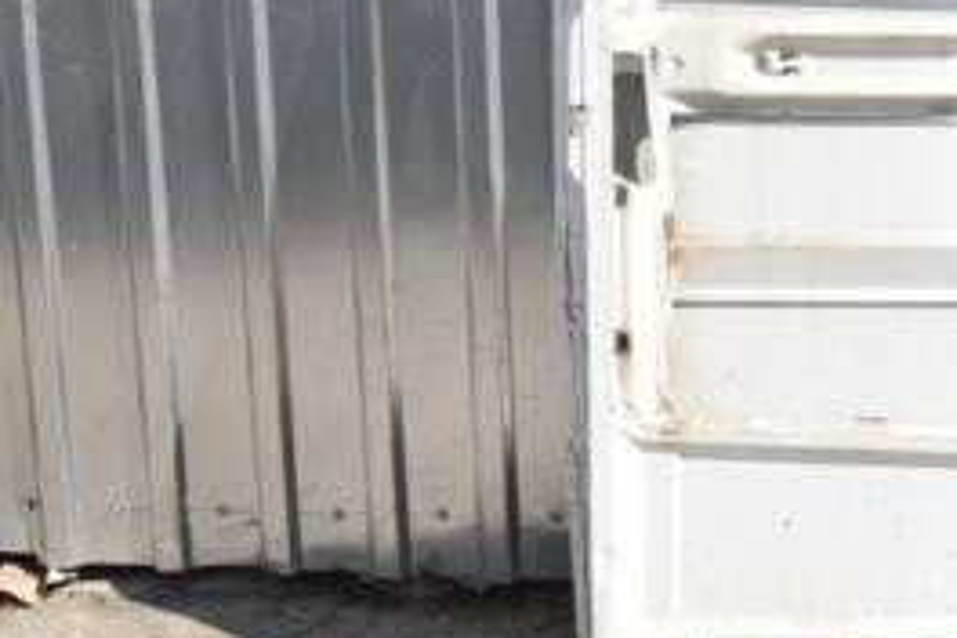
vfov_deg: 17.9
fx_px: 1994
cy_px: 76
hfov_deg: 25.3
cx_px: 1019
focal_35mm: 75
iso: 800
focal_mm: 22
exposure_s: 1/200
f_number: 25
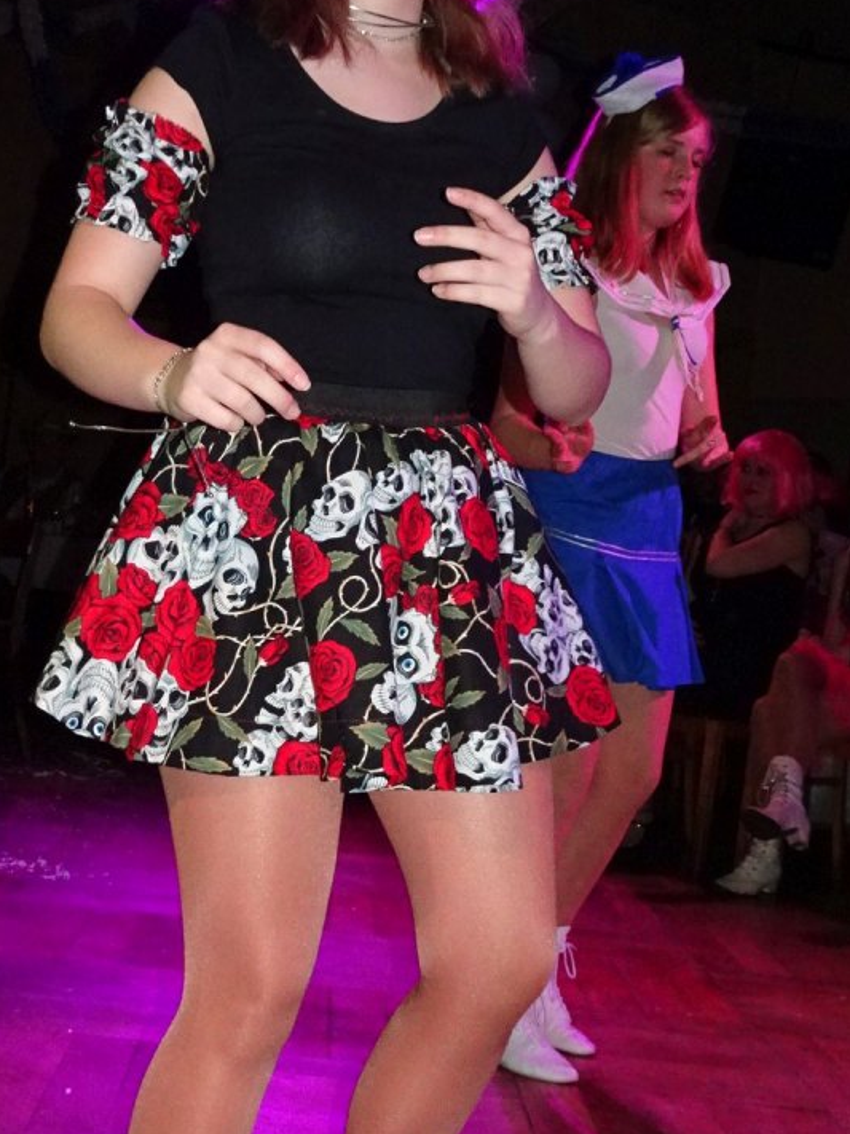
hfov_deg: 27.0
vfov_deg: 35.5
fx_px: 1768
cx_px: 327
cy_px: 576
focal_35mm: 54
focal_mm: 5.43
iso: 800
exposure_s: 1/500
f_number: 4
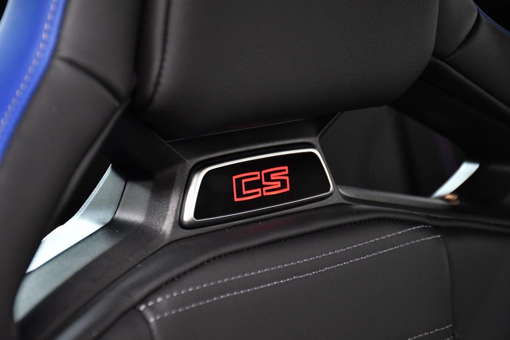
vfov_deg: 10.8
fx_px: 1799
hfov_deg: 16.1
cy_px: 170
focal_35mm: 127
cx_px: 255
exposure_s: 1/100
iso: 2500
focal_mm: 85
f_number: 5.6
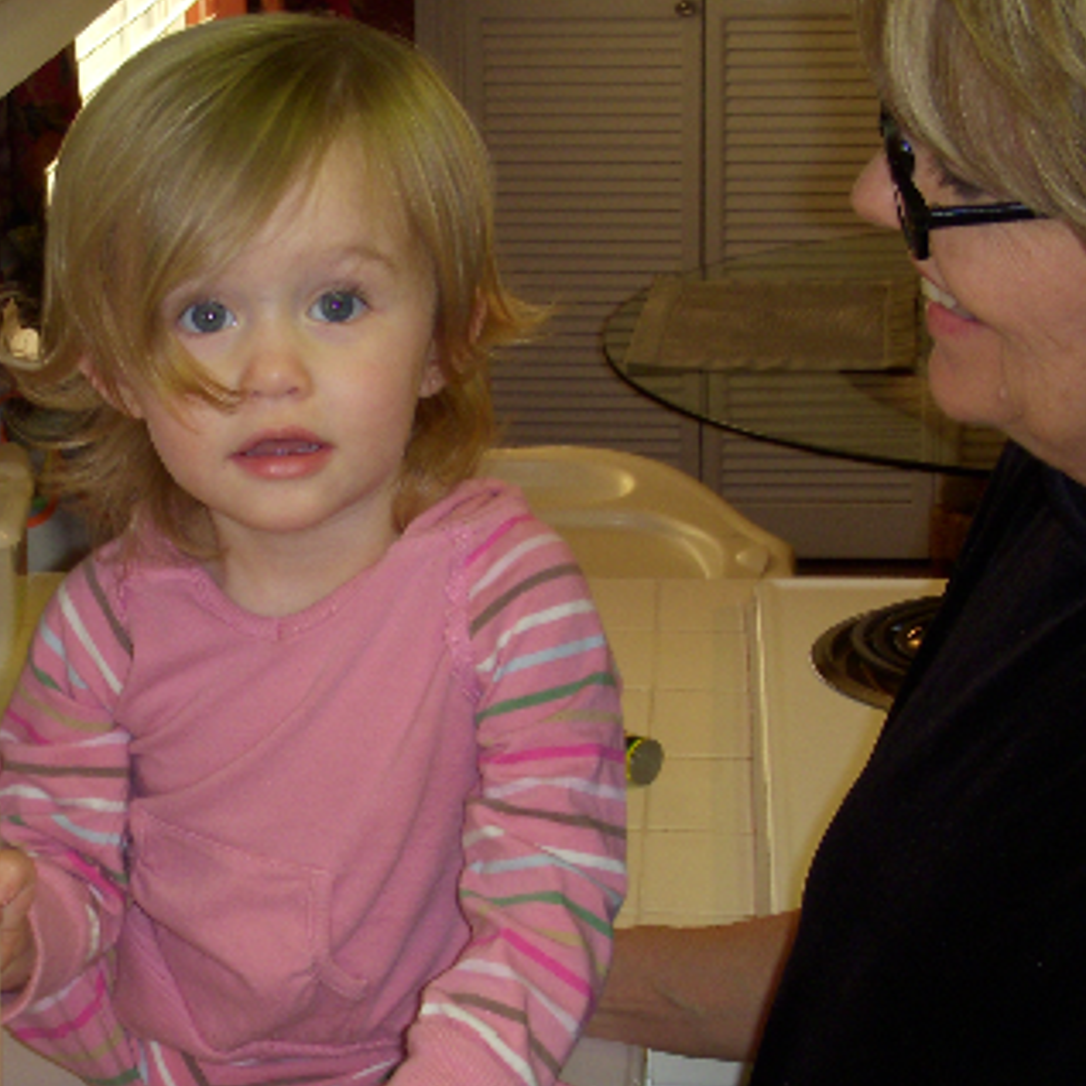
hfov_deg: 20.4
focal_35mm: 84
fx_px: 2982
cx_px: 188
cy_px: 726
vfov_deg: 20.6
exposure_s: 1/30
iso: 100
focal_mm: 7.9
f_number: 3.4
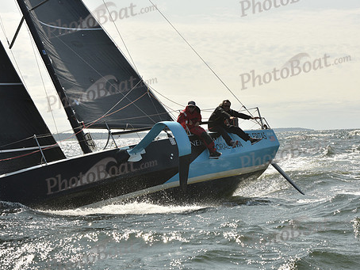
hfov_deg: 22.7
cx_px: 199
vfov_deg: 17.2
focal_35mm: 86
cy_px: 122
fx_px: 895
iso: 250
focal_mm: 70
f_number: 10
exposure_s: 1/800
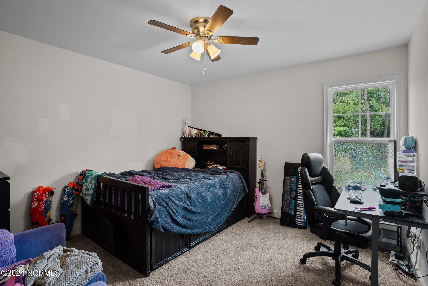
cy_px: 143
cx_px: 214
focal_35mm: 17
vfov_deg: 70.4
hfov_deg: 93.3
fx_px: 202
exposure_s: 1/3
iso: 125
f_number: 8
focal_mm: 17
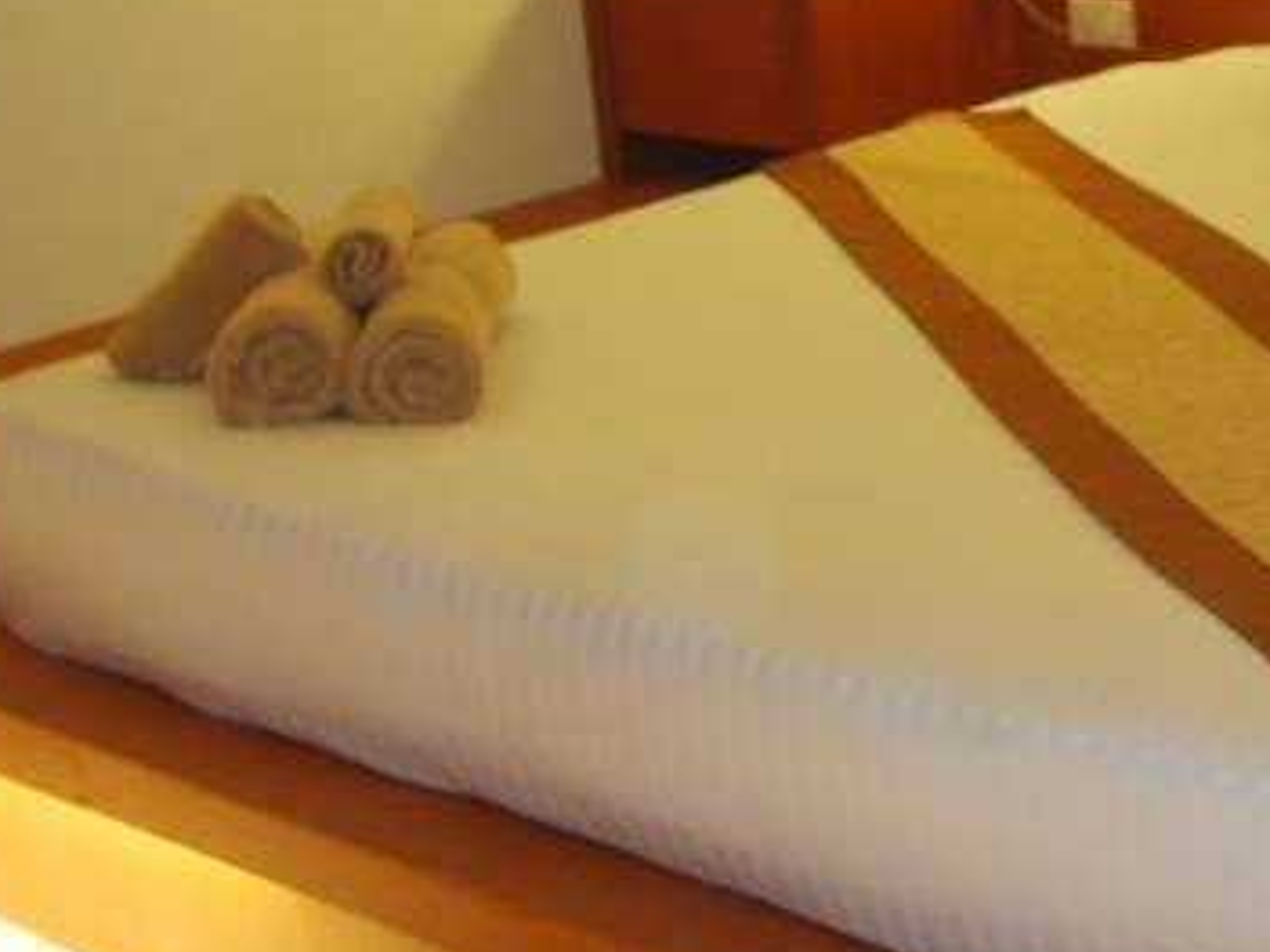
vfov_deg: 16.4
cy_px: 170
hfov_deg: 21.2
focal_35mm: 89
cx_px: 1281
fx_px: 3264
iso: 50
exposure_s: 1/4
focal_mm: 6.6
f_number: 3.5
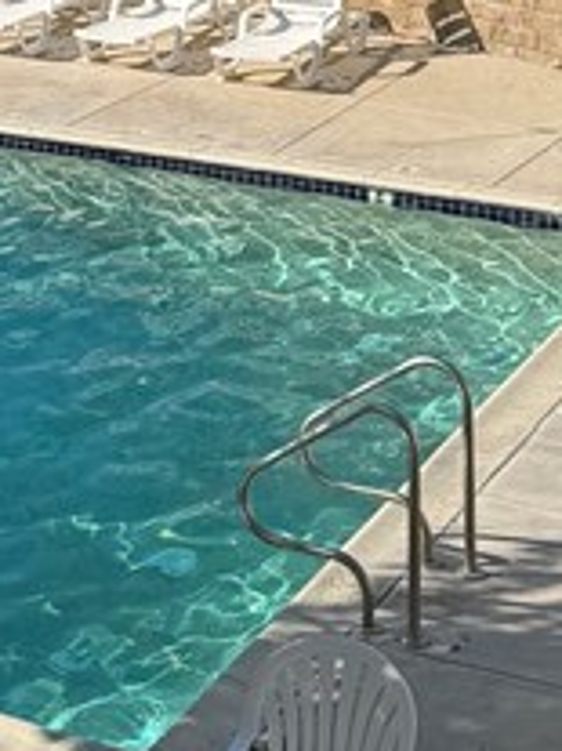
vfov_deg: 15.6
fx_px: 2579
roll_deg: +0.7
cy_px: -290
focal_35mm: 119
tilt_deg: -5.5
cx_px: 112
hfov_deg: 12.4
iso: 80
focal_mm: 6.76
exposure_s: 1/3597
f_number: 1.78
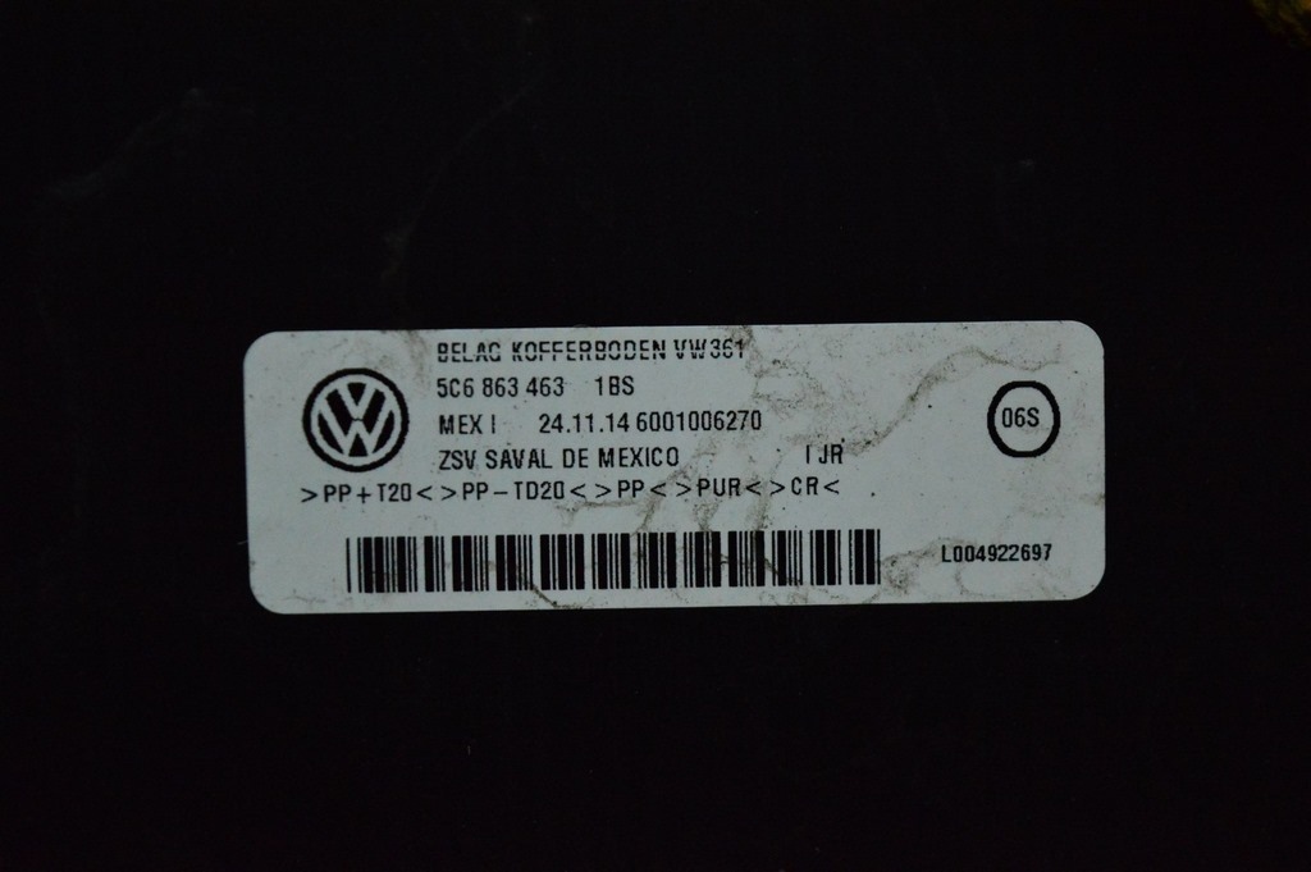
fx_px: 3002
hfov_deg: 24.6
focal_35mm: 82
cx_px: 656
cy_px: 436
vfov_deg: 16.5
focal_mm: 55
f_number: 5.6
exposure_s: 1/1000
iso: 6400
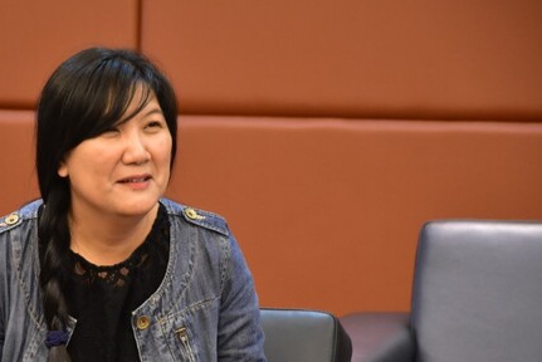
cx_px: 121
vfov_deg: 4.0
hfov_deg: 6.0
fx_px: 5137
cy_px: 282
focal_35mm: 341
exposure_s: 1/13
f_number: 7.1
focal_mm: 140
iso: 2000
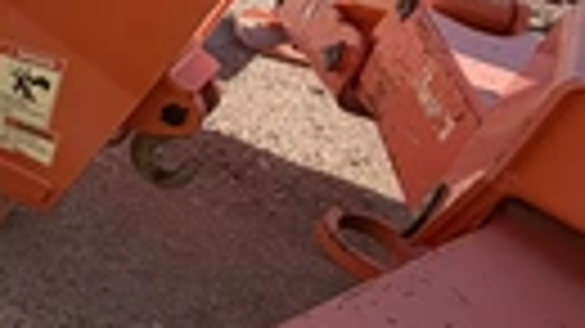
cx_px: -171
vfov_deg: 25.1
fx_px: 729
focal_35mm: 47
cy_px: 81
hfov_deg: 32.8
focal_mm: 2.22
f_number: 2.2
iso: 40
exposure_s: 1/770
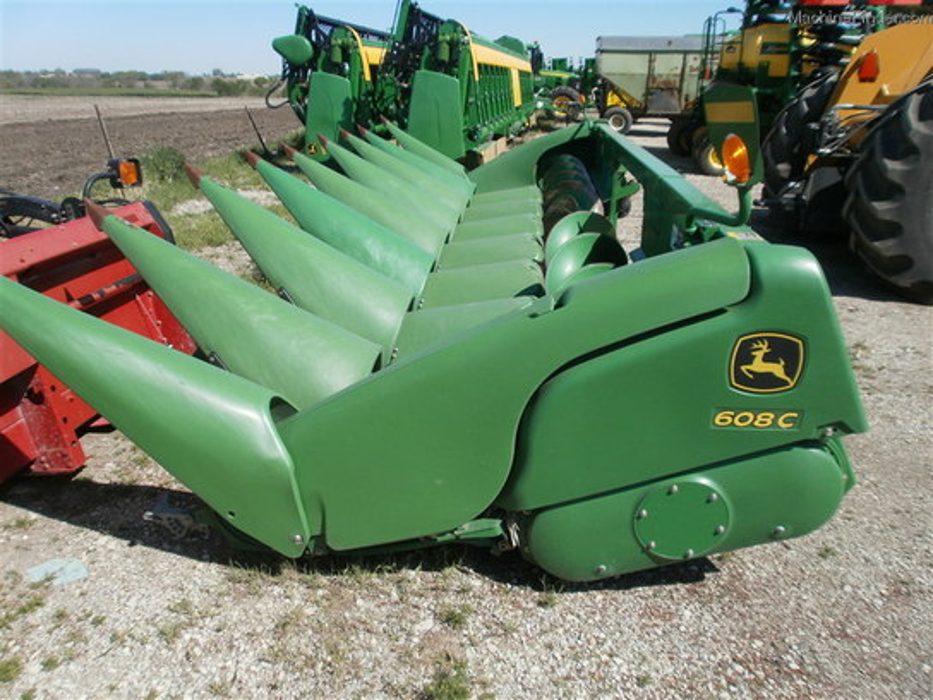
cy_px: 350
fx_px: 701
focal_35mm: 26
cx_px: 466
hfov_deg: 67.3
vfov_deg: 53.1
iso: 100
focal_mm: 4.65
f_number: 7.8
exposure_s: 1/200
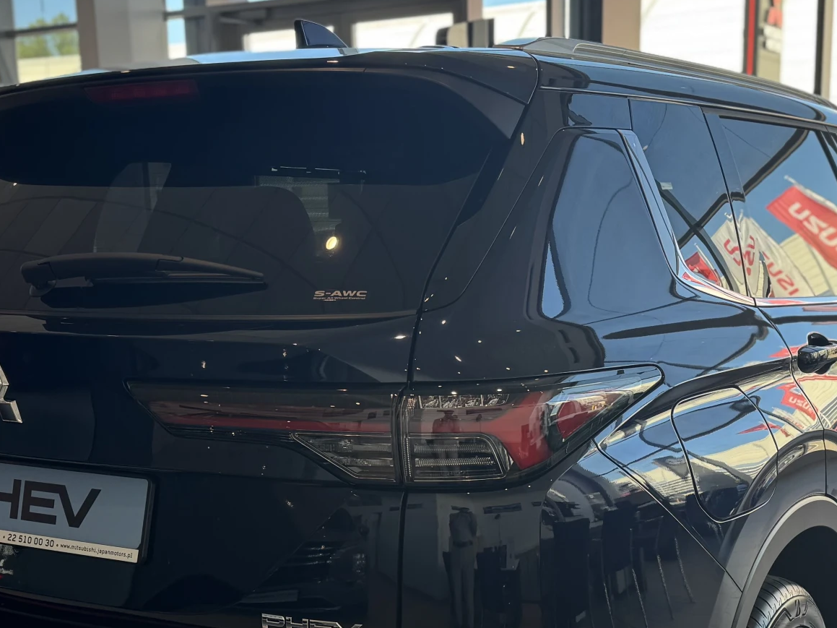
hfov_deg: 36.2
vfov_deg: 27.2
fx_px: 1281
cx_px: 444
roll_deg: +1.2
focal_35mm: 53
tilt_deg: -11.7
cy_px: 470
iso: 80
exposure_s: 1/230
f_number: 1.78
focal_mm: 6.76
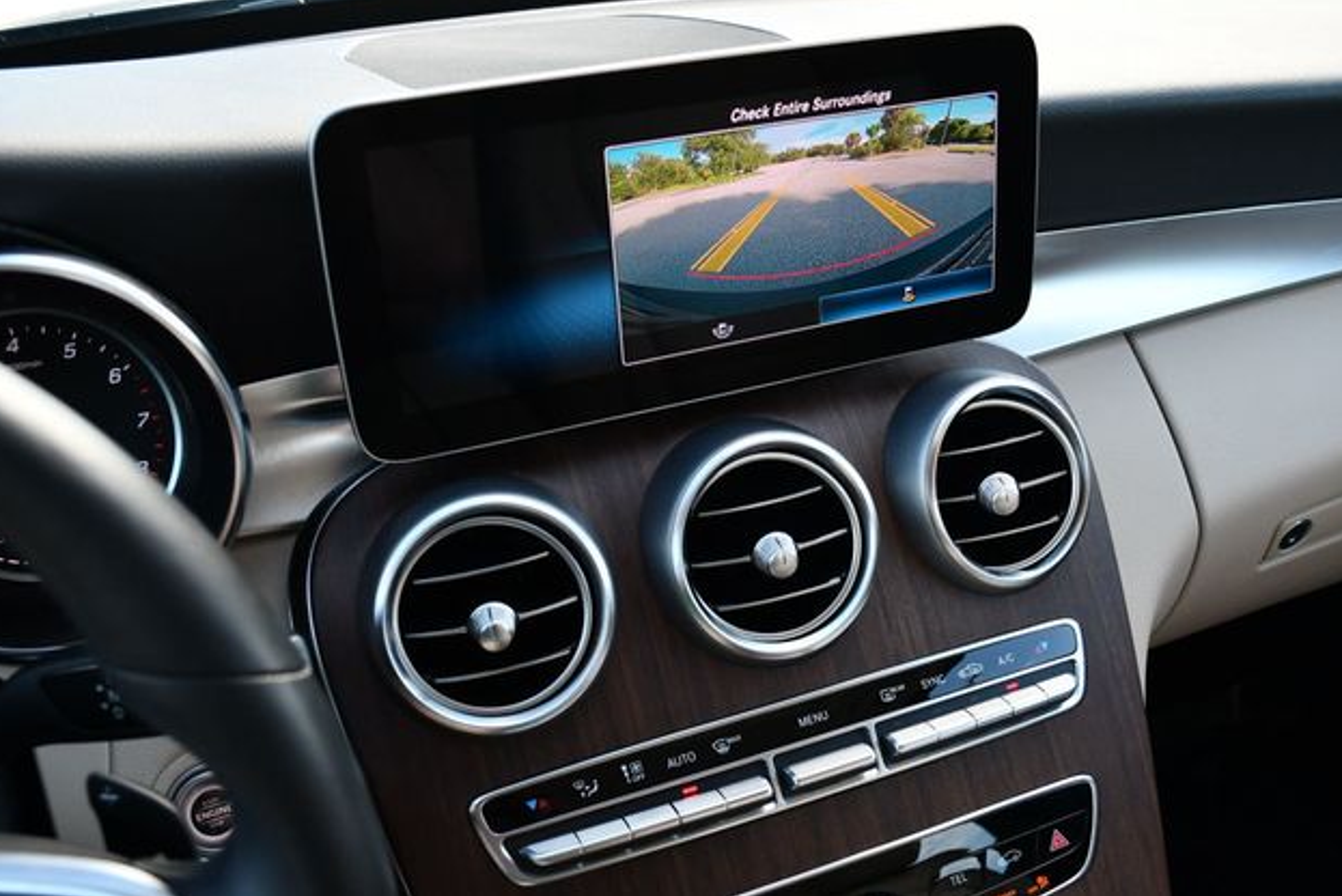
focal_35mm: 37
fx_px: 1380
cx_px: 674
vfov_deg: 36.0
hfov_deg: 51.9
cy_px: 439
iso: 400
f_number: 4
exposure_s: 1/250
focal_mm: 18
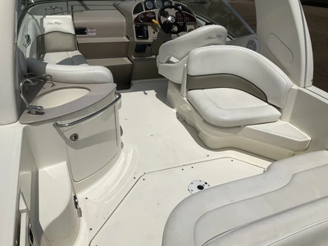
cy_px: 123
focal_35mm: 29
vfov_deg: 48.2
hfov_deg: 61.7
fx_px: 275
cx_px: 164
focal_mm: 3
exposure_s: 1/12658
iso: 20
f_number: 1.8
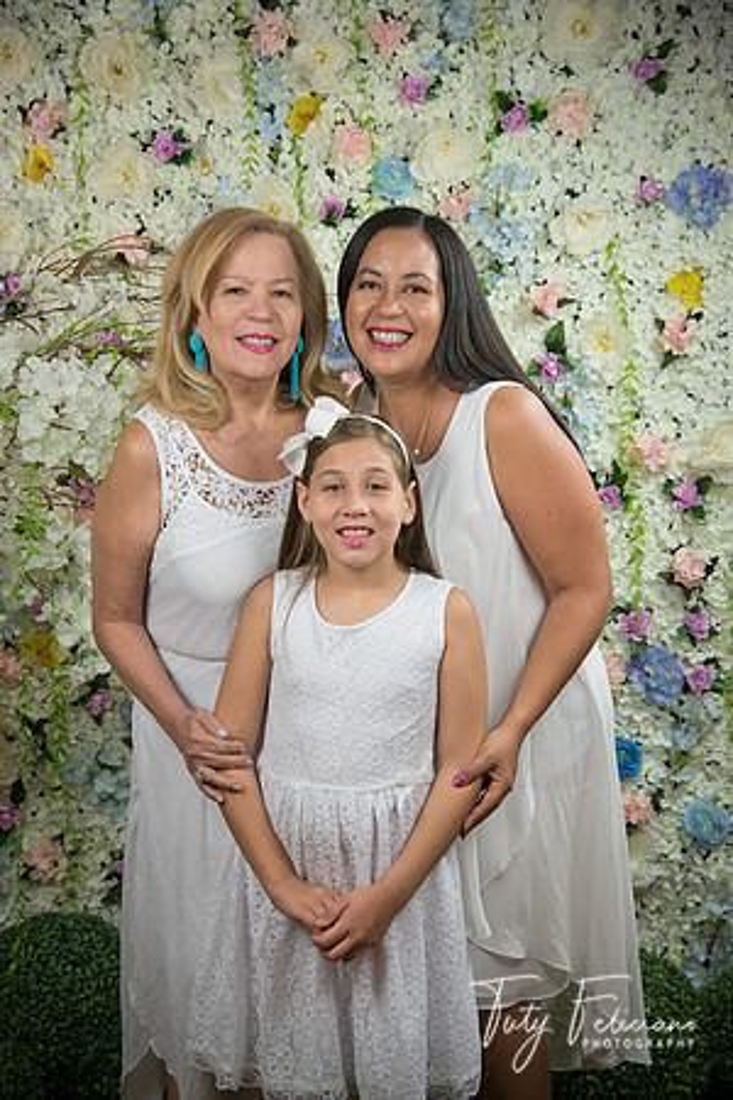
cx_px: 366
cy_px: 550
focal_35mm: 58
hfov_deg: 23.4
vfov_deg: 34.5
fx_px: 1771
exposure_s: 1/125
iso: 1250
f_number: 5
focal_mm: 58
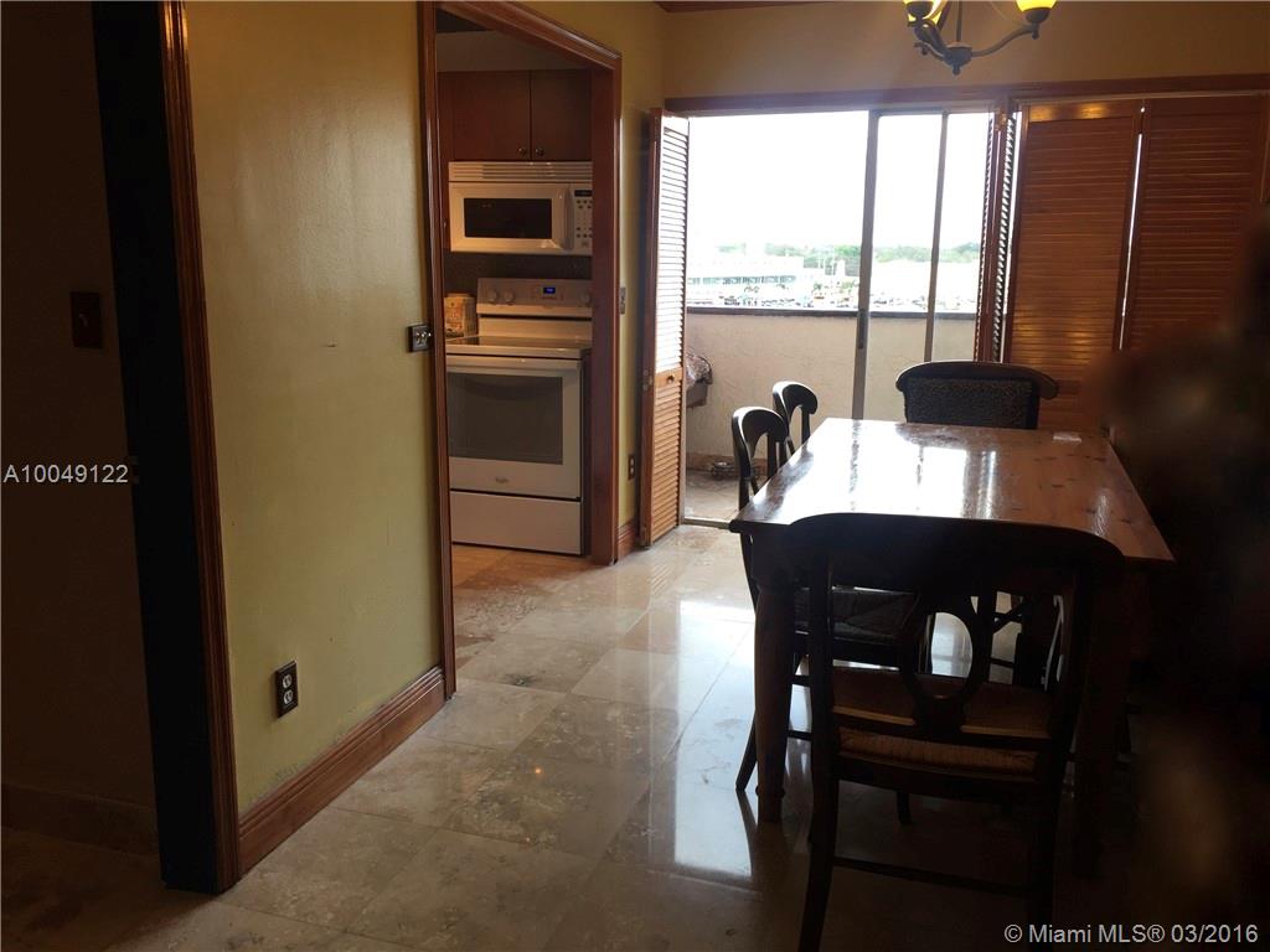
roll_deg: -0.8
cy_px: 476
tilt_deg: -11.4
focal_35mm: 29
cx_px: 635
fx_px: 1064
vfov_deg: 48.2
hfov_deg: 61.7
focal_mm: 4.15
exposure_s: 1/30
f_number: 2.2
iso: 40
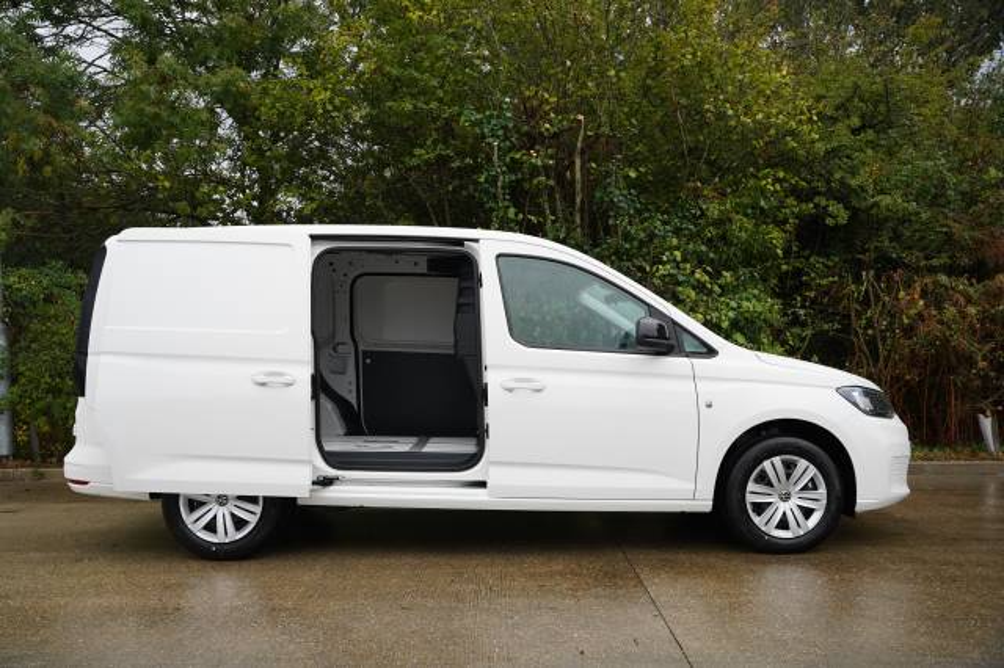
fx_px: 881
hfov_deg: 59.4
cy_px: 334
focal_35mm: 32
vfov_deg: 41.6
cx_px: 502
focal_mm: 31.6
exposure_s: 1/160
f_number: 4
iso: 200
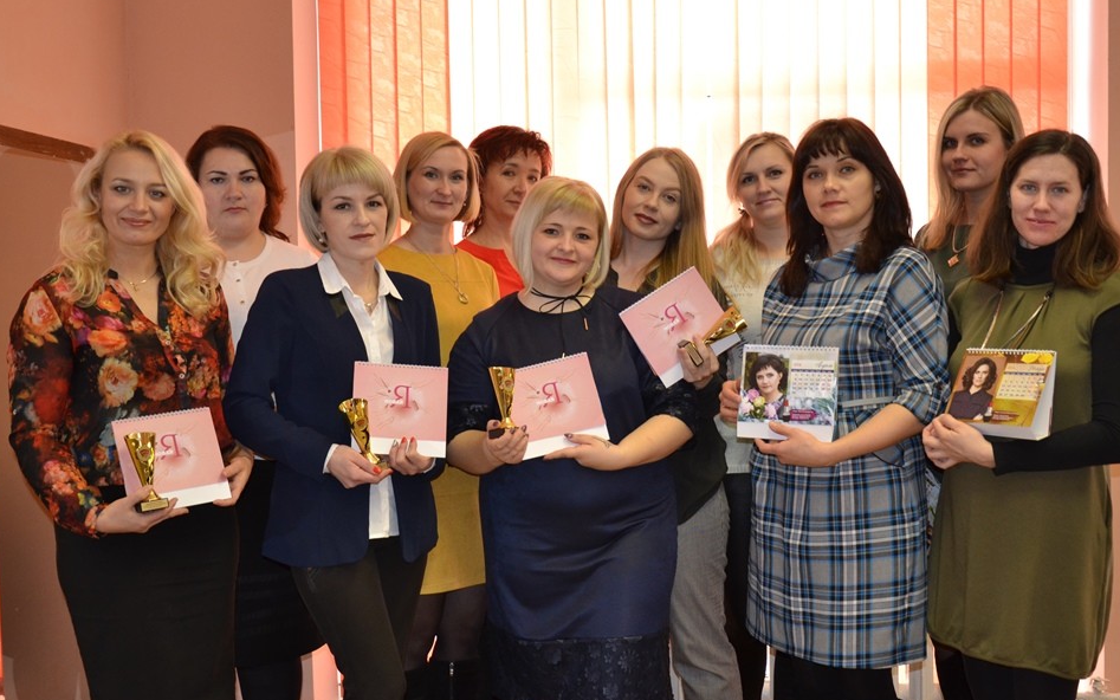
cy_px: 355
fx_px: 1313
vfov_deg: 29.9
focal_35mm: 43
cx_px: 572
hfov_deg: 46.2
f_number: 4
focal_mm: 26
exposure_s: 1/60
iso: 800
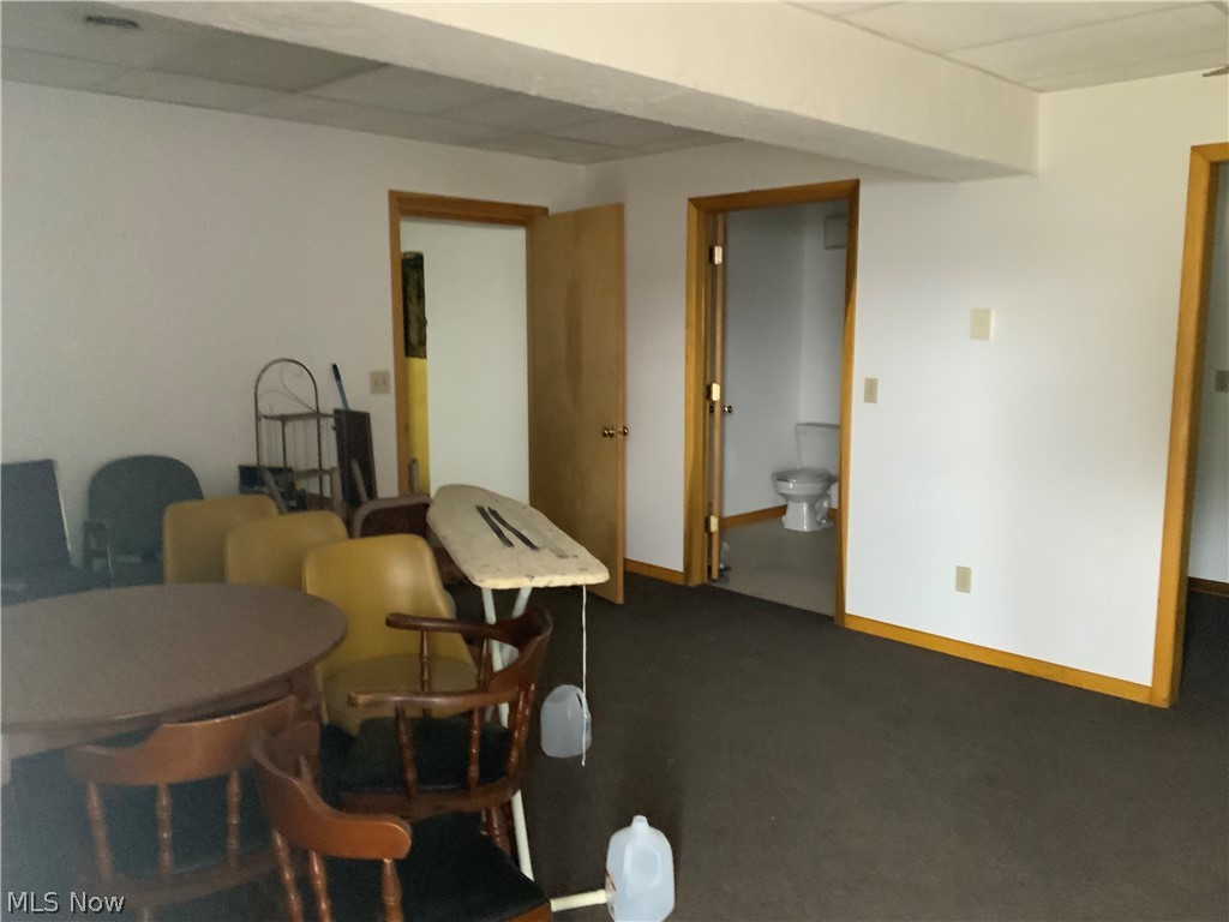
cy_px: 461
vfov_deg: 48.2
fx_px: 1030
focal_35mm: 29
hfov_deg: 61.7
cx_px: 614
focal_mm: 3
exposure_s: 1/33
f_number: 1.8
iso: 320
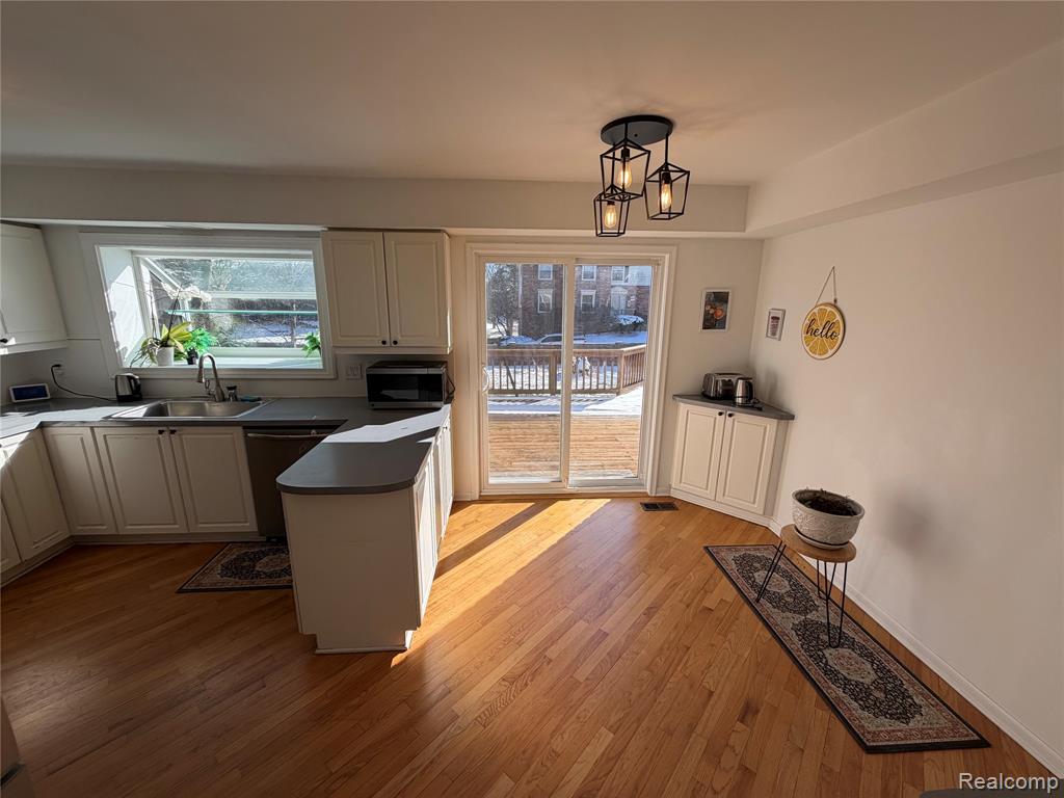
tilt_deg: -13.1
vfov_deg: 85.7
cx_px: 532
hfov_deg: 102.1
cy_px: 399
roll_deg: -1.2
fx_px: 430
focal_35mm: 14
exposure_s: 1/502
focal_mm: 2.22
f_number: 2.2
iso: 50
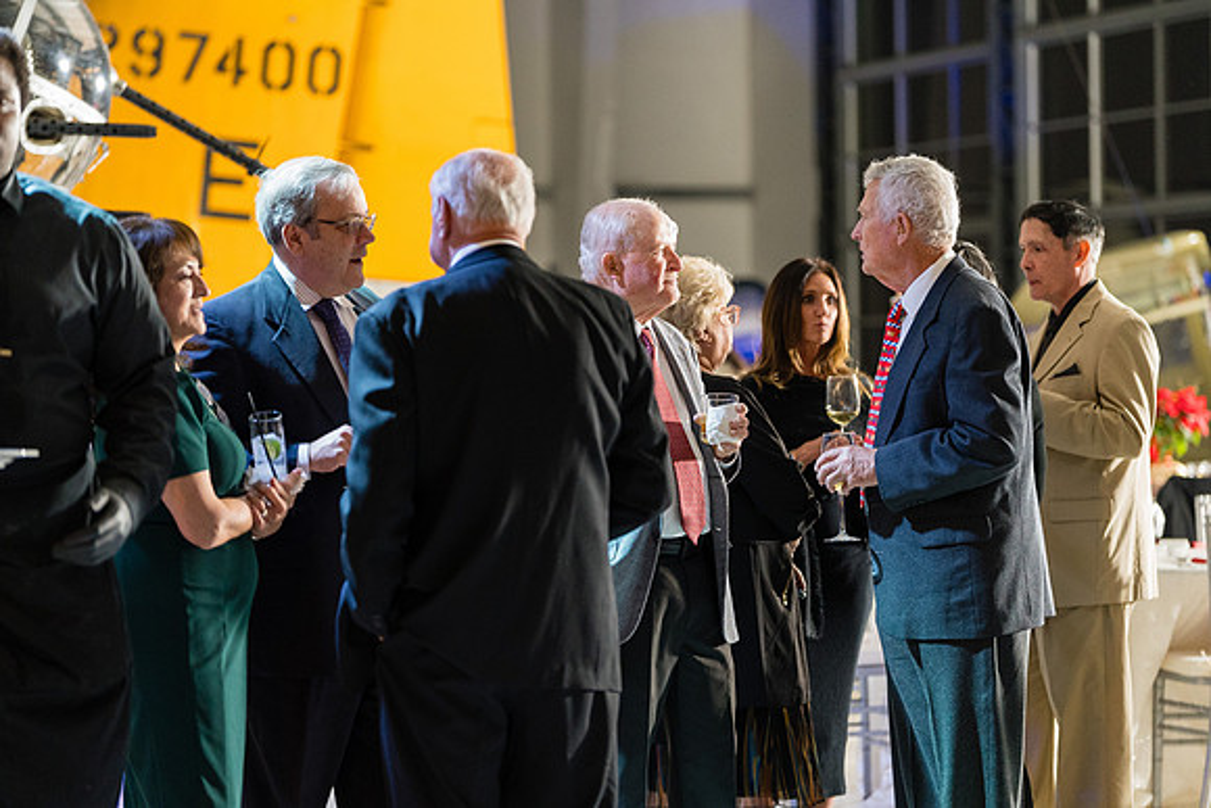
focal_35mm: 111
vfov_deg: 12.3
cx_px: 606
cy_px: 404
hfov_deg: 18.4
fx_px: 3735
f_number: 2.8
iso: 3200
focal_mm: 111
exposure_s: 1/250
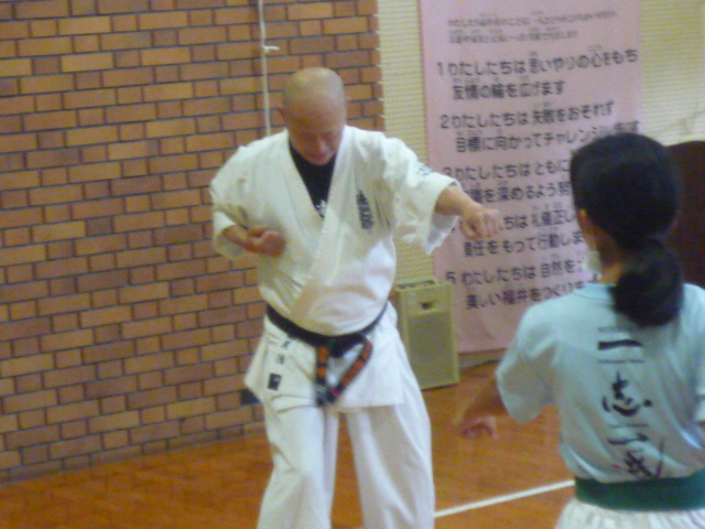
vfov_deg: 12.9
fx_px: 2342
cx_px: 352
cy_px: 264
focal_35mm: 115
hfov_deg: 17.1
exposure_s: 1/50
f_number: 4.9
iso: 800
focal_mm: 11.3
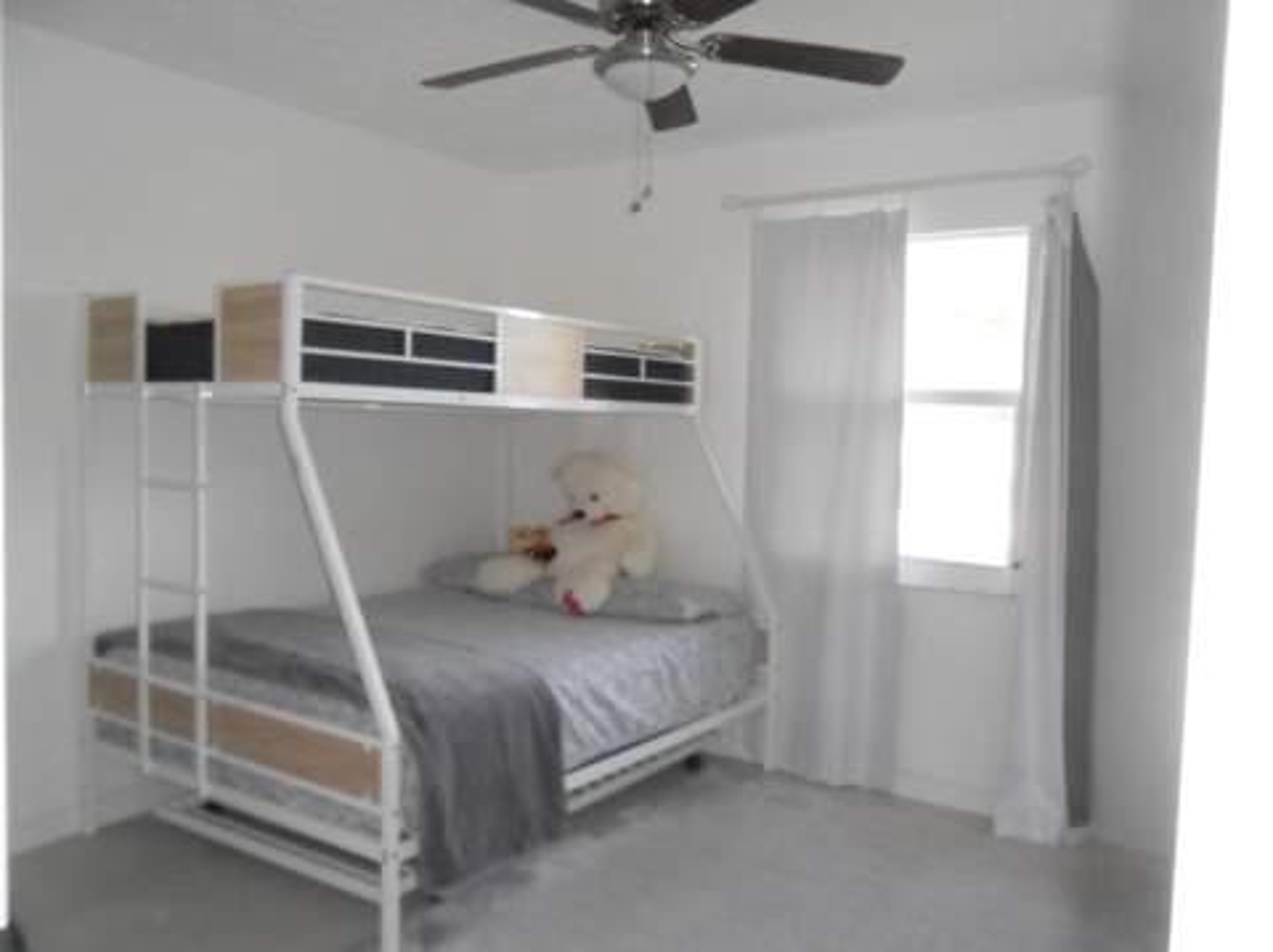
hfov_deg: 65.4
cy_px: 476
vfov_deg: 51.3
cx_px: 636
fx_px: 992
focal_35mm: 27
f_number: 3.5
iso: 400
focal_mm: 4.9
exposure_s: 1/45
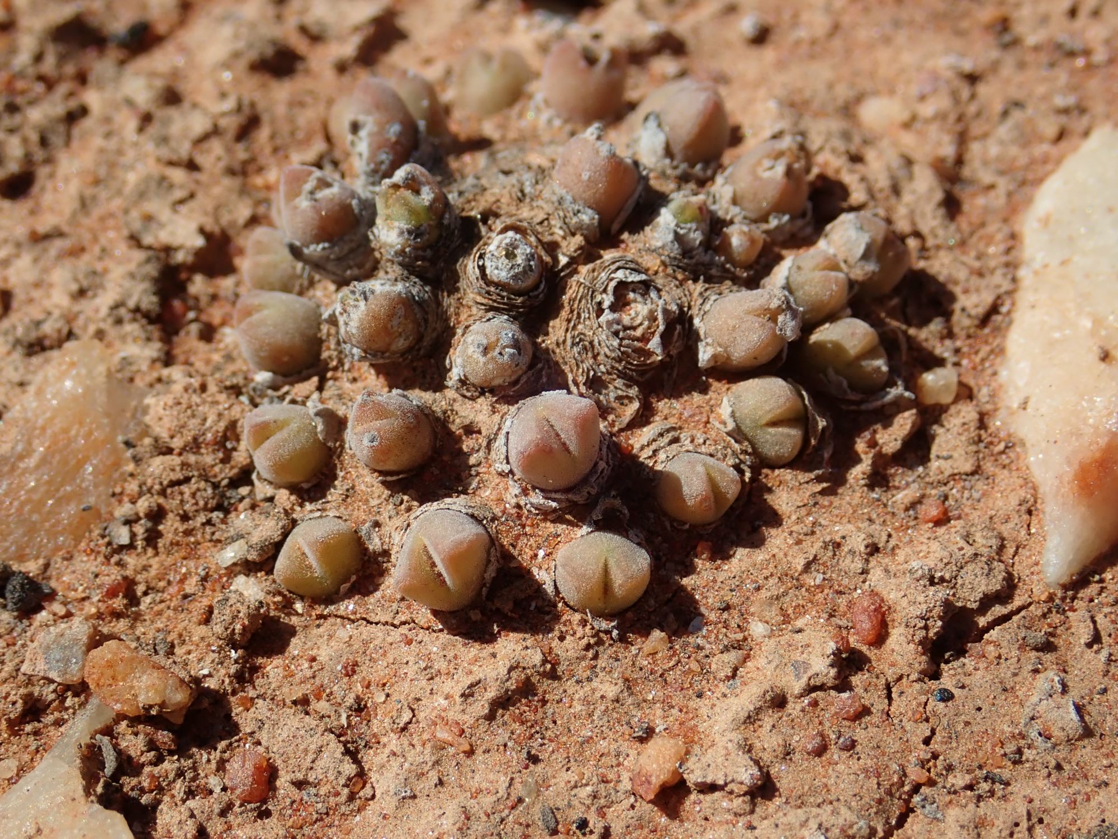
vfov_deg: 19.9
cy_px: 420
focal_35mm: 74
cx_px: 559
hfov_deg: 26.3
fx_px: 2390
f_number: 5.6
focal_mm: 13.47
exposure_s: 1/500
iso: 100
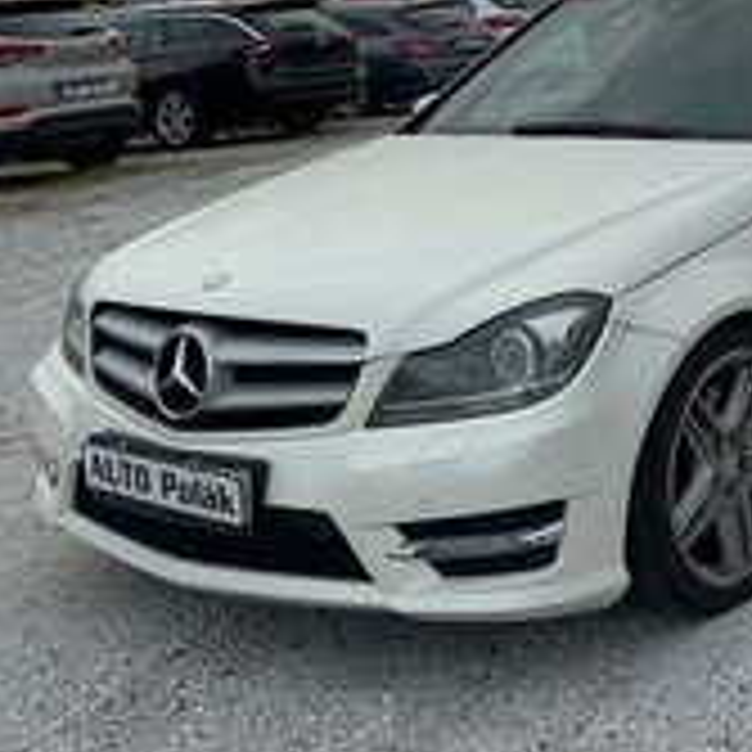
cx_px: 725
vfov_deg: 25.1
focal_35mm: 67
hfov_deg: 24.7
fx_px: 1647
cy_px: 99
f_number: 1.5
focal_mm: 5.7
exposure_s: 1/628
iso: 50
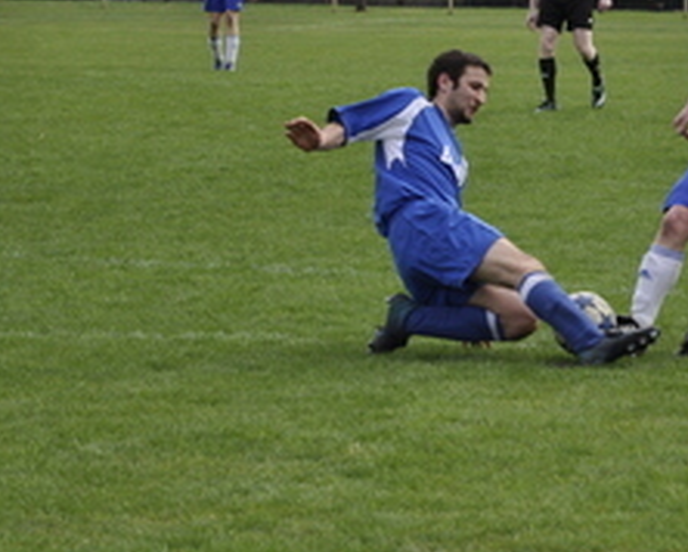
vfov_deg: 5.8
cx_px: 635
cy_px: 220
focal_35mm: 269
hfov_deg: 7.2
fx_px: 5483
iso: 450
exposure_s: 1/1000
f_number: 5.6
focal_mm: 85
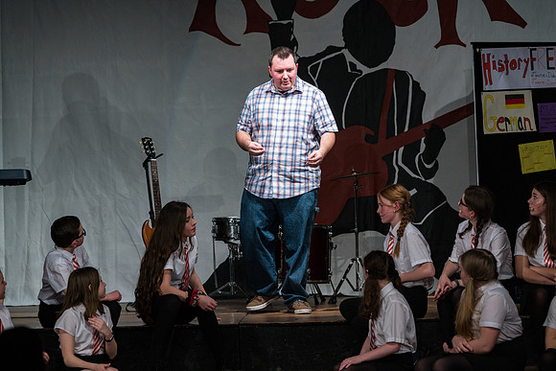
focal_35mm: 150
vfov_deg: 9.2
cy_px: 186
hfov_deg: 13.7
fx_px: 2317
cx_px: 278
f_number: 4
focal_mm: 150
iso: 1250
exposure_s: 1/400
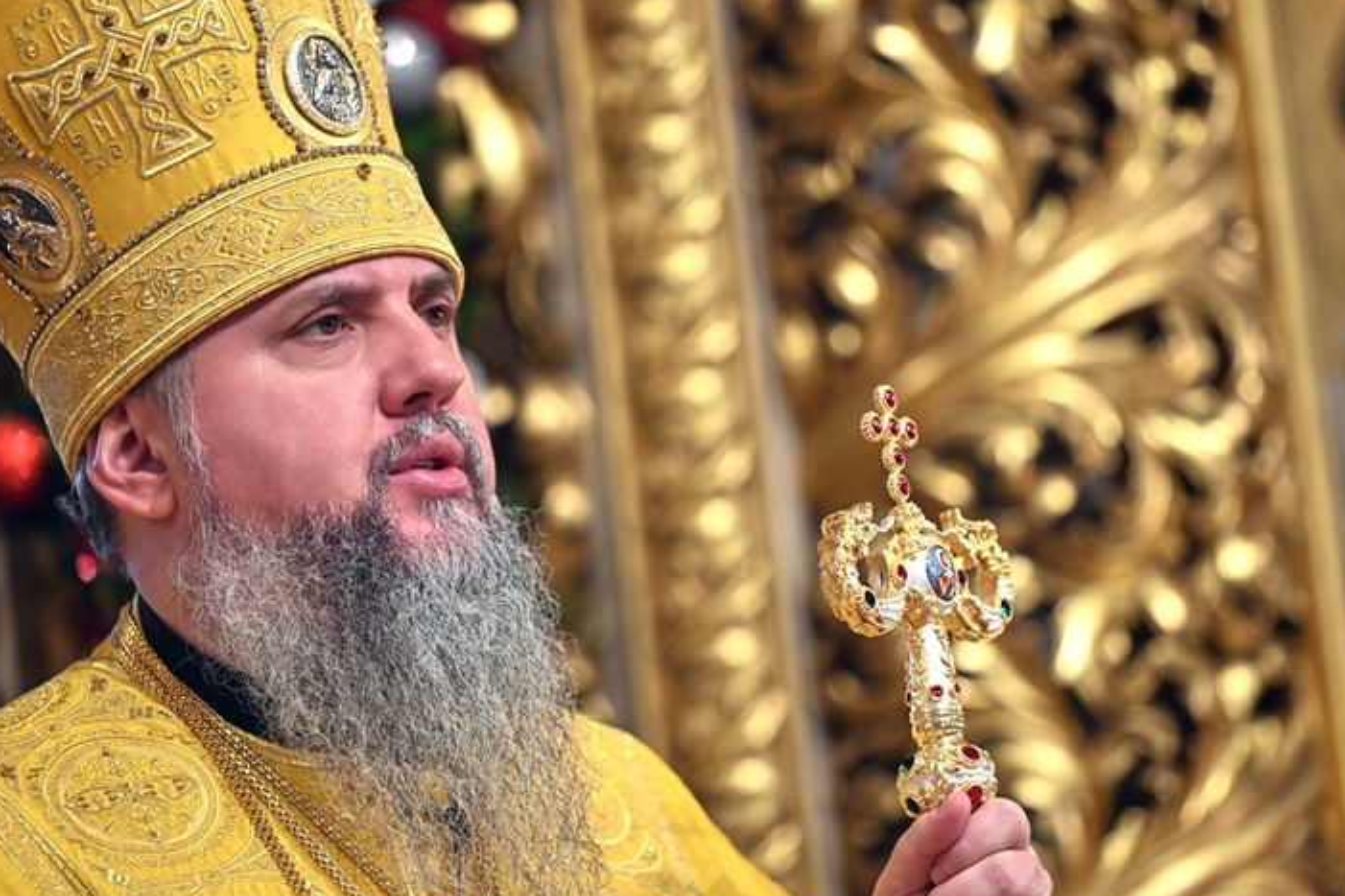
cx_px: 698
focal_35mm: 231
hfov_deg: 8.9
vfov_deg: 5.9
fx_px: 8628
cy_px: 415
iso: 2500
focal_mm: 180
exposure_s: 1/125
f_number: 2.8
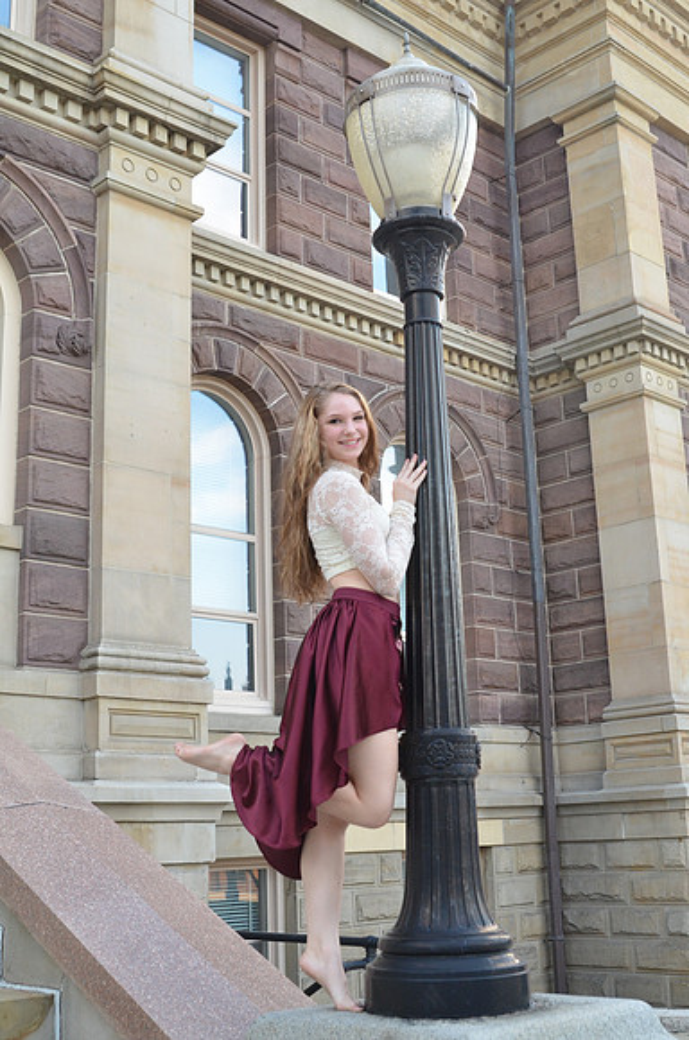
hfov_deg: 31.7
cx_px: 344
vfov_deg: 46.5
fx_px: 1211
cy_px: 520
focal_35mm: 42
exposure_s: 1/125
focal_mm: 28
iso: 800
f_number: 6.3
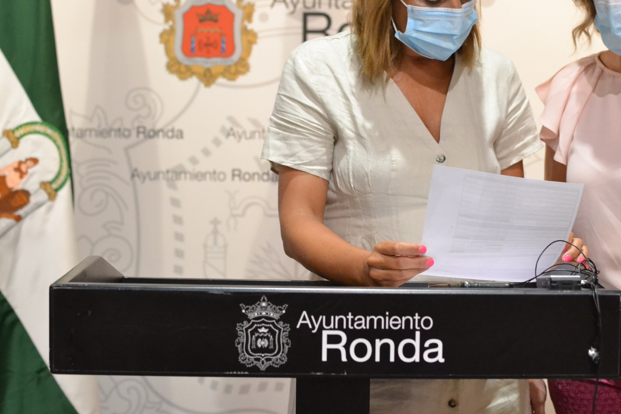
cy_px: 130
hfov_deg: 26.0
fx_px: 1341
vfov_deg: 17.5
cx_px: 403
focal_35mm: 78
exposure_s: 1/125
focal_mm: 35
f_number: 2.5
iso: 3200
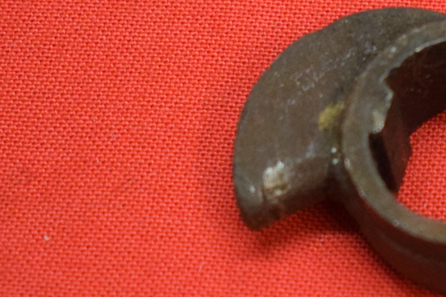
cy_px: 116
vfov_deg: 6.1
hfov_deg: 9.0
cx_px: 630
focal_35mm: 225
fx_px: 2788
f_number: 5
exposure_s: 1/125
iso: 2000
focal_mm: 40
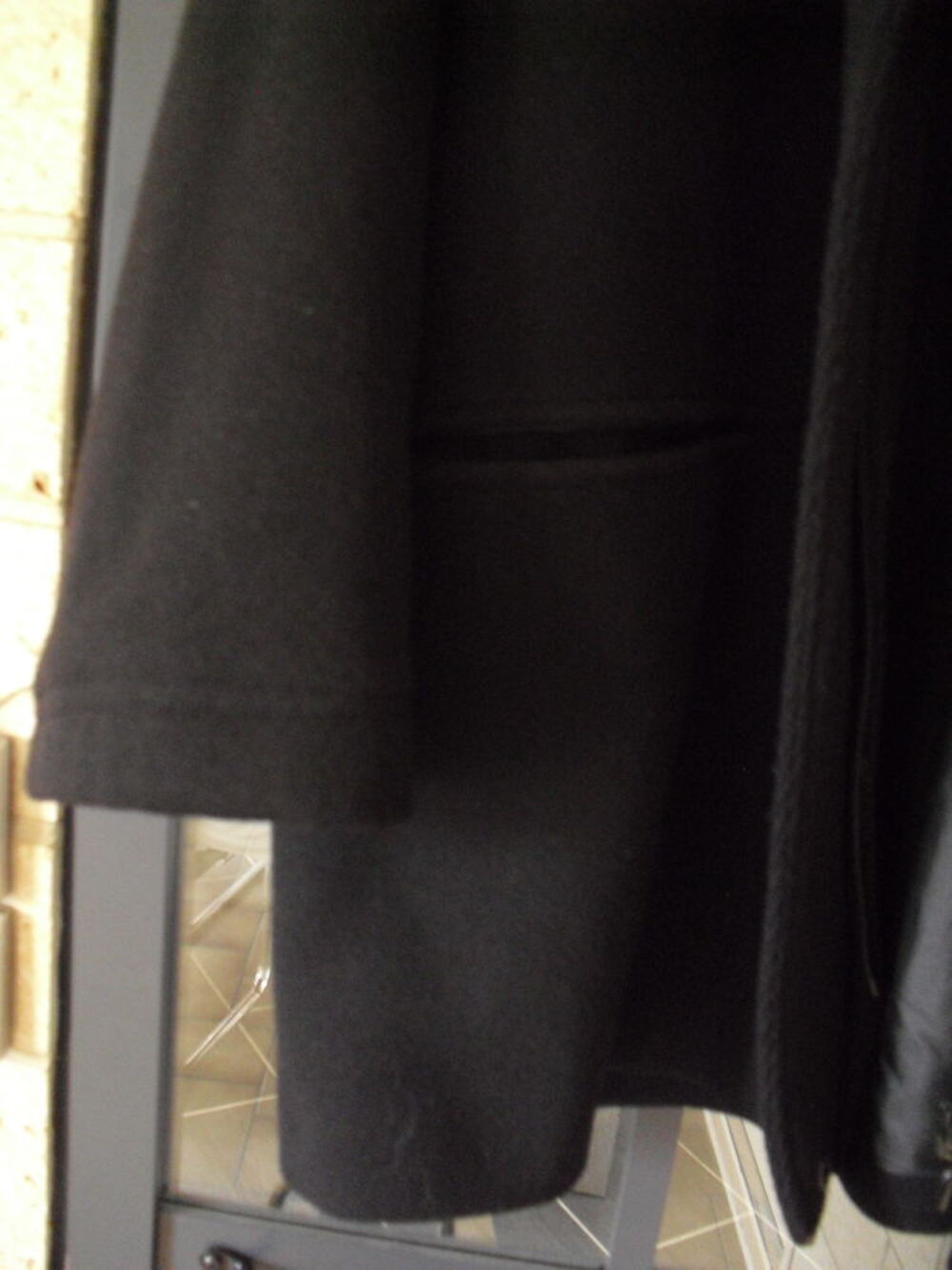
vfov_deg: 51.4
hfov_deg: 39.7
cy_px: 635
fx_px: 1320
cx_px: 476
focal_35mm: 36
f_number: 3.1
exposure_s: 1/8
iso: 800
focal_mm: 6.3
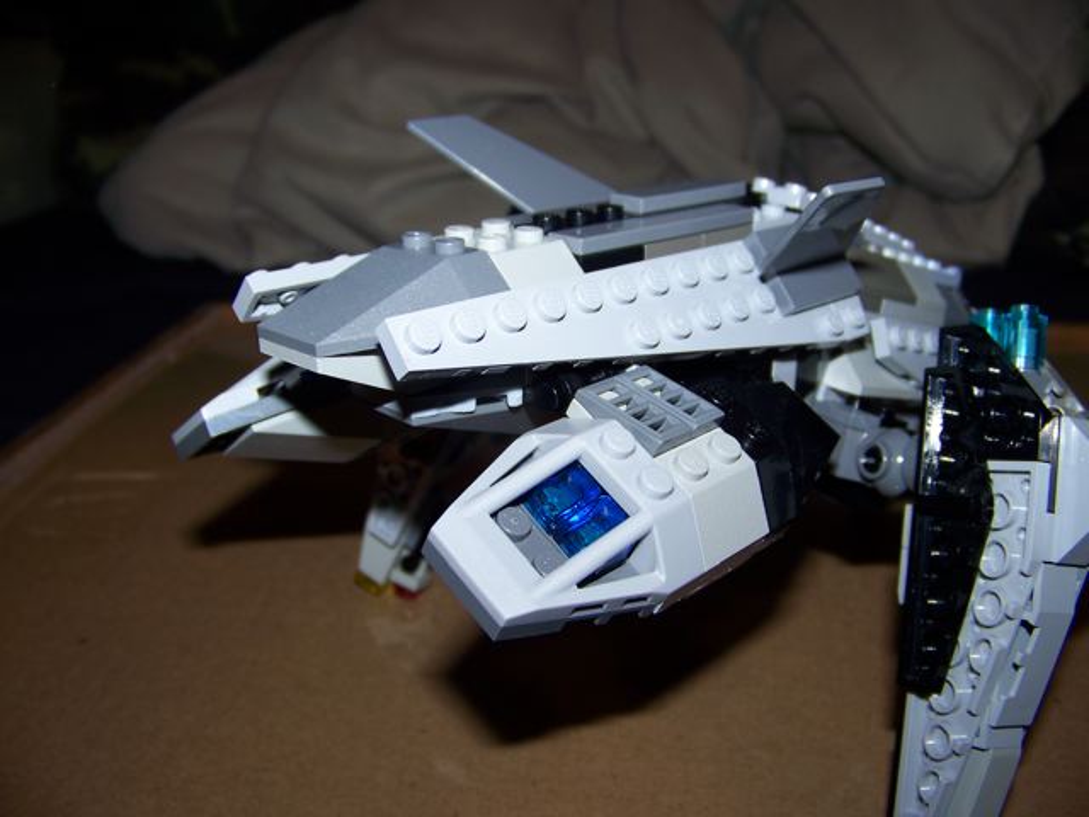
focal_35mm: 36
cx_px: 544
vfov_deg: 39.7
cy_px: 408
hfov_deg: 51.4
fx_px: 1133
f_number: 2.8
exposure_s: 1/30
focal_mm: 5.85
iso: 64
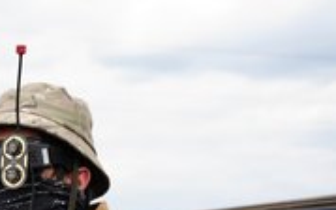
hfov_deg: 20.4
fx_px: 898
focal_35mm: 98
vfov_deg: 13.0
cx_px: -13
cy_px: 248
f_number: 5
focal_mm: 43
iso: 80
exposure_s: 1/400
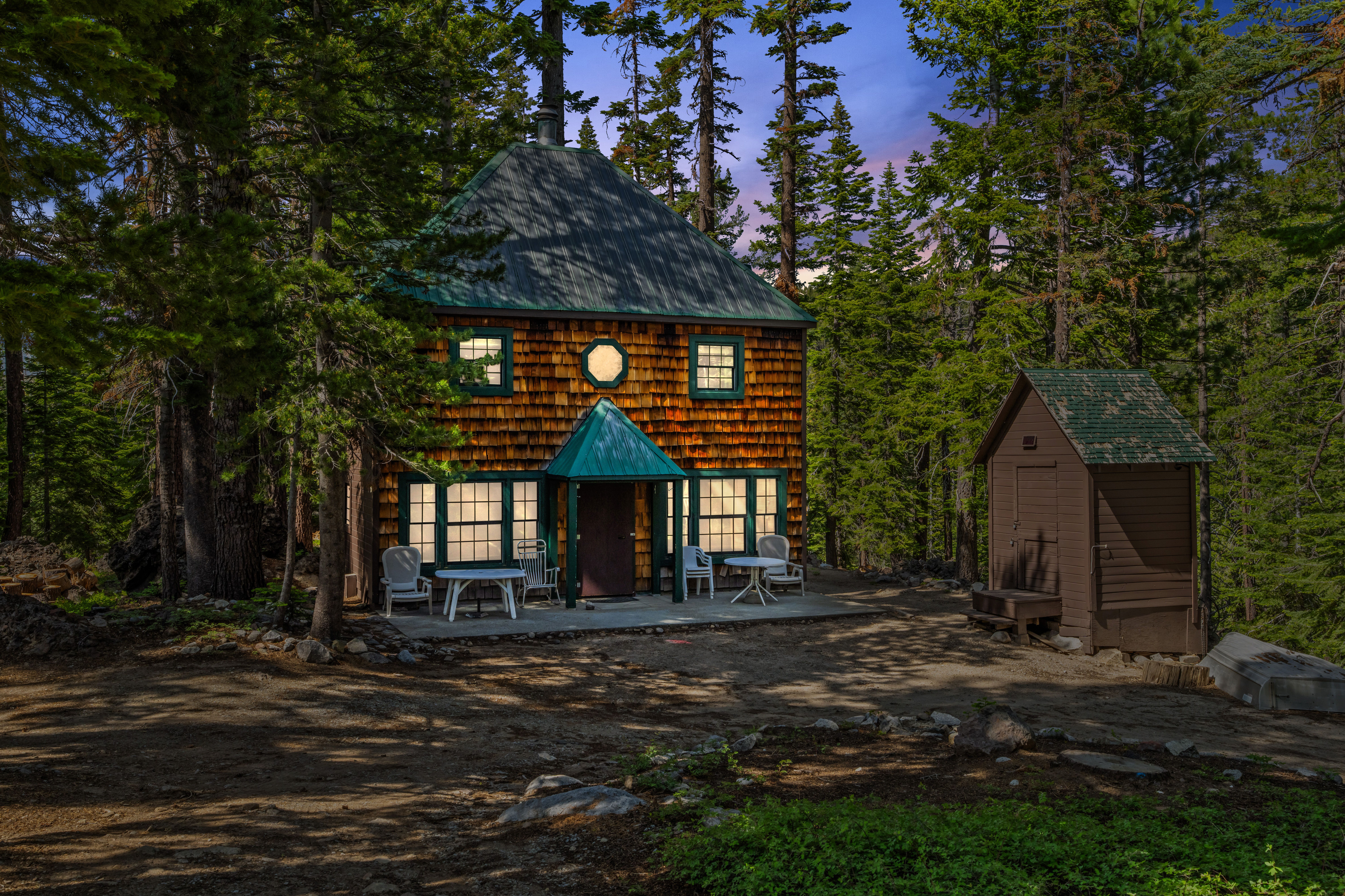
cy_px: 448
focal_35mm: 35
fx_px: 1308
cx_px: 672
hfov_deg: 54.4
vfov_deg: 37.9
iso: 320
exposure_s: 1/60
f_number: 13
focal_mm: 35
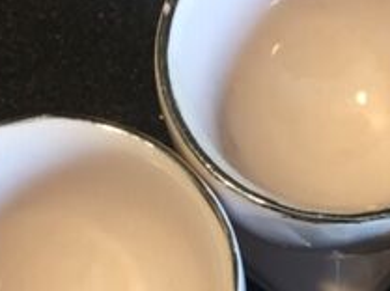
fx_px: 1001
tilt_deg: -74.3
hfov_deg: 21.7
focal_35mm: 89
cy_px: 323
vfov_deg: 16.1
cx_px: 330
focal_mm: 4.15
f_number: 2.2
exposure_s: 1/33
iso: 125
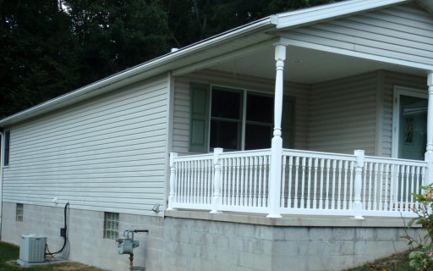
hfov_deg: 38.1
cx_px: 188
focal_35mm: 53
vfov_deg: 24.2
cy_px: 199
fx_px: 625
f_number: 3.9
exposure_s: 1/125
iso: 64
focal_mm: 7.25
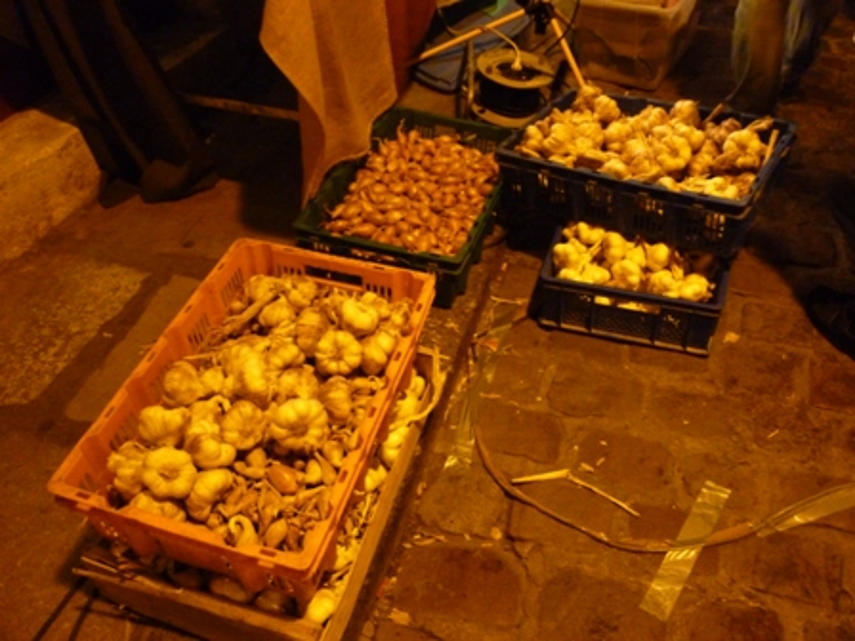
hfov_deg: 58.4
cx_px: 428
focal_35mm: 31
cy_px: 320
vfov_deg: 45.4
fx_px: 766
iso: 800
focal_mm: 5.6
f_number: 3.4
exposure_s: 1/13
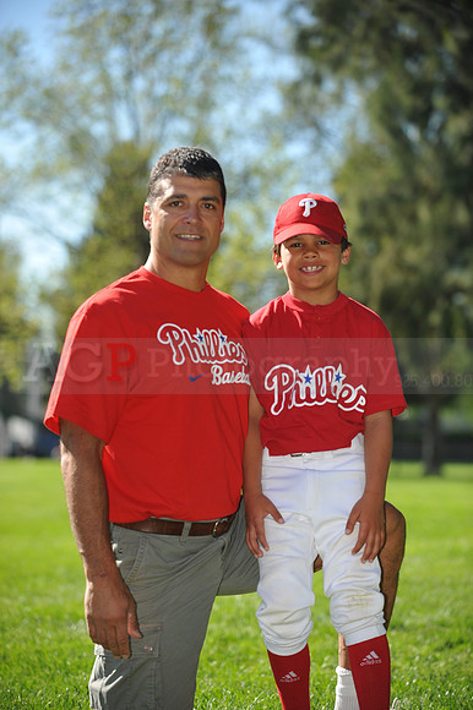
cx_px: 236
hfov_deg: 12.2
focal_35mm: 112
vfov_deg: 18.3
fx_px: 2210
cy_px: 355
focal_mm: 112
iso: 200
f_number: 4
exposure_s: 1/1000
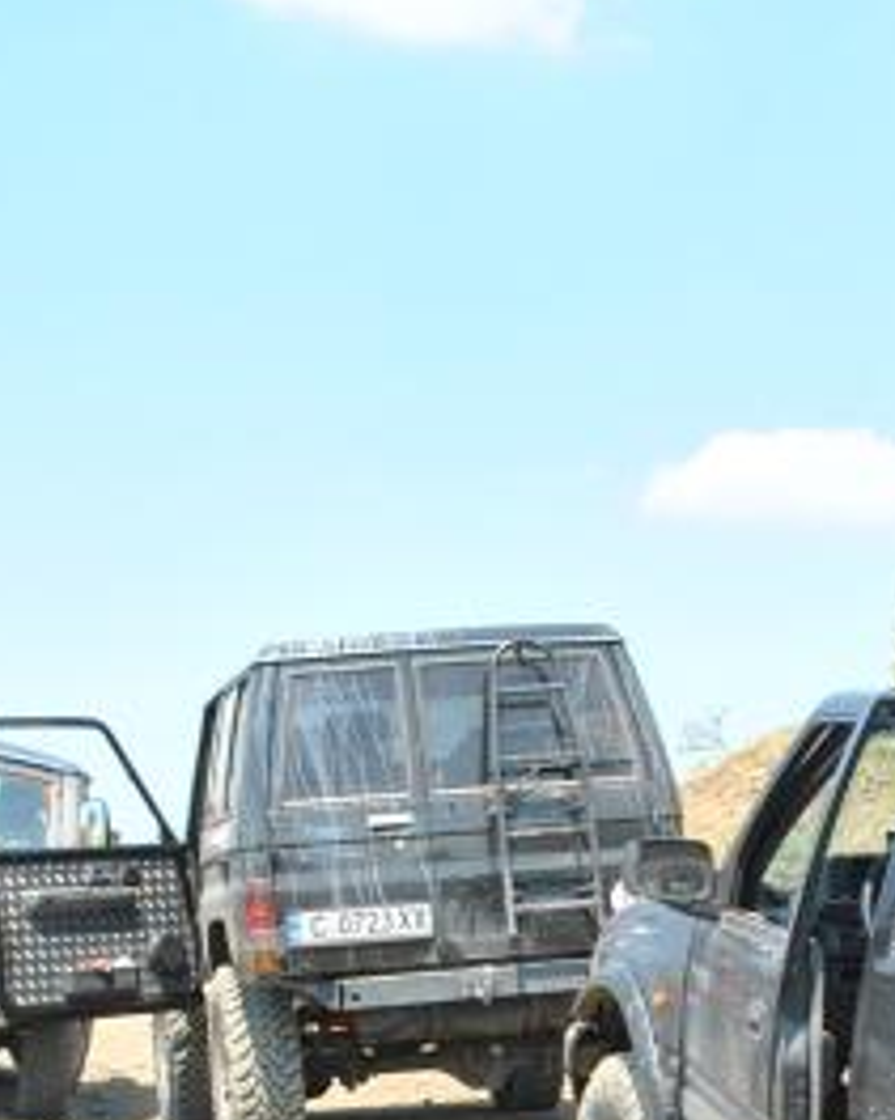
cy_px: 965
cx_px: 670
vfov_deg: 19.7
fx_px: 3180
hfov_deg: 15.9
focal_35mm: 96
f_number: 5.6
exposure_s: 1/200
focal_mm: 18
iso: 100
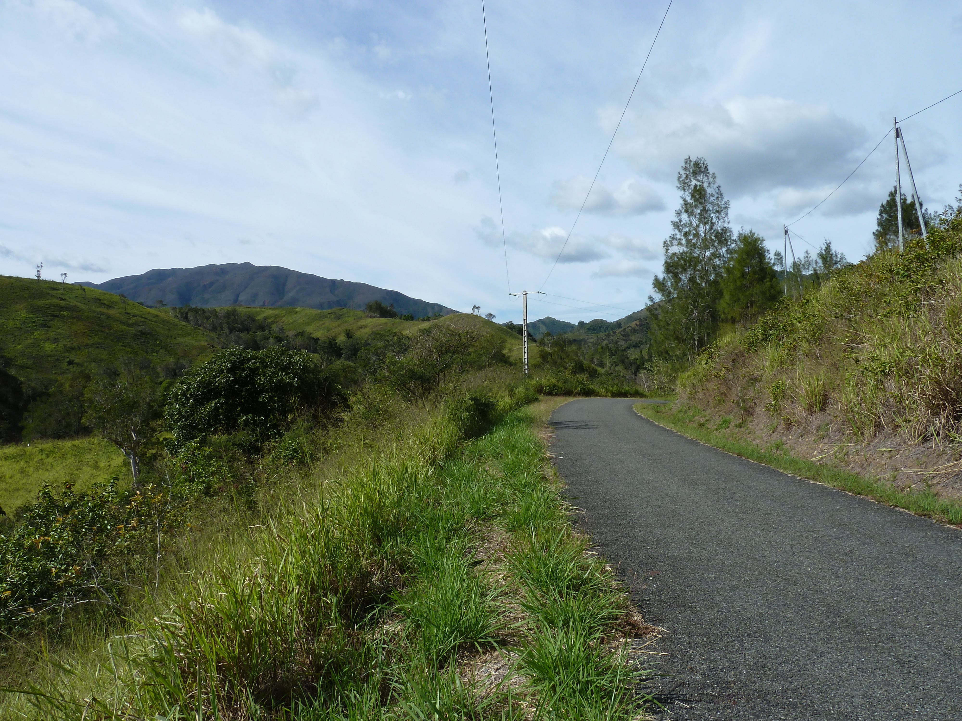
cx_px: 481
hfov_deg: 69.4
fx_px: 695
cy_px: 360
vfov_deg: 54.9
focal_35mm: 25
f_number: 5
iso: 80
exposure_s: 1/400
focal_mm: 4.1
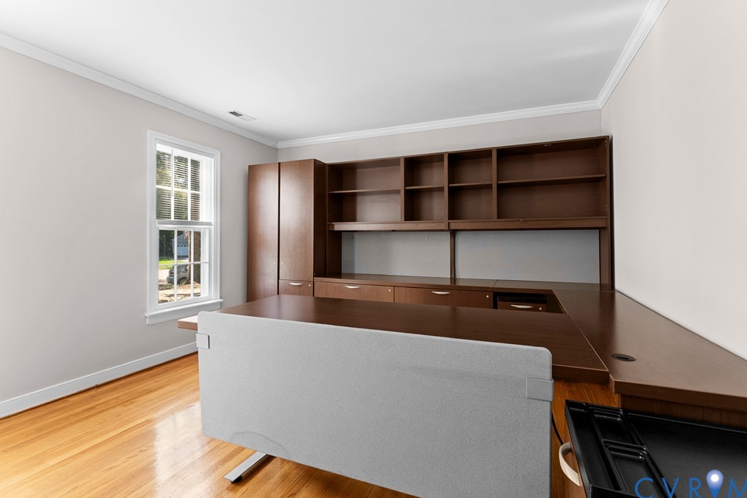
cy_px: 243
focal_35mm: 15
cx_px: 395
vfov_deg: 77.3
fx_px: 311
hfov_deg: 100.3
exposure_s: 1/5
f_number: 9
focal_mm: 14
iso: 1600
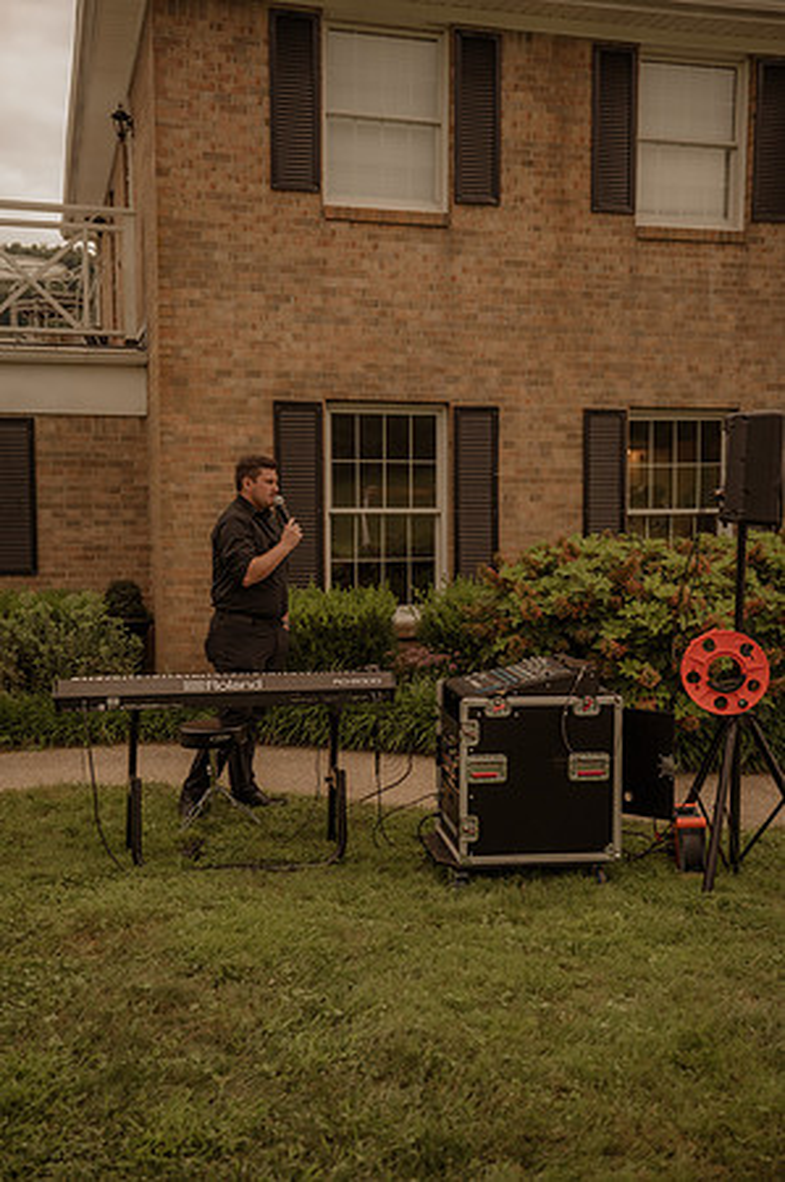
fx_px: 1246
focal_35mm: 38
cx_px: 392
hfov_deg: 35.0
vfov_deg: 50.7
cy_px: 591
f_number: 3.2
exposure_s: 1/800
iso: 250
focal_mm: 38
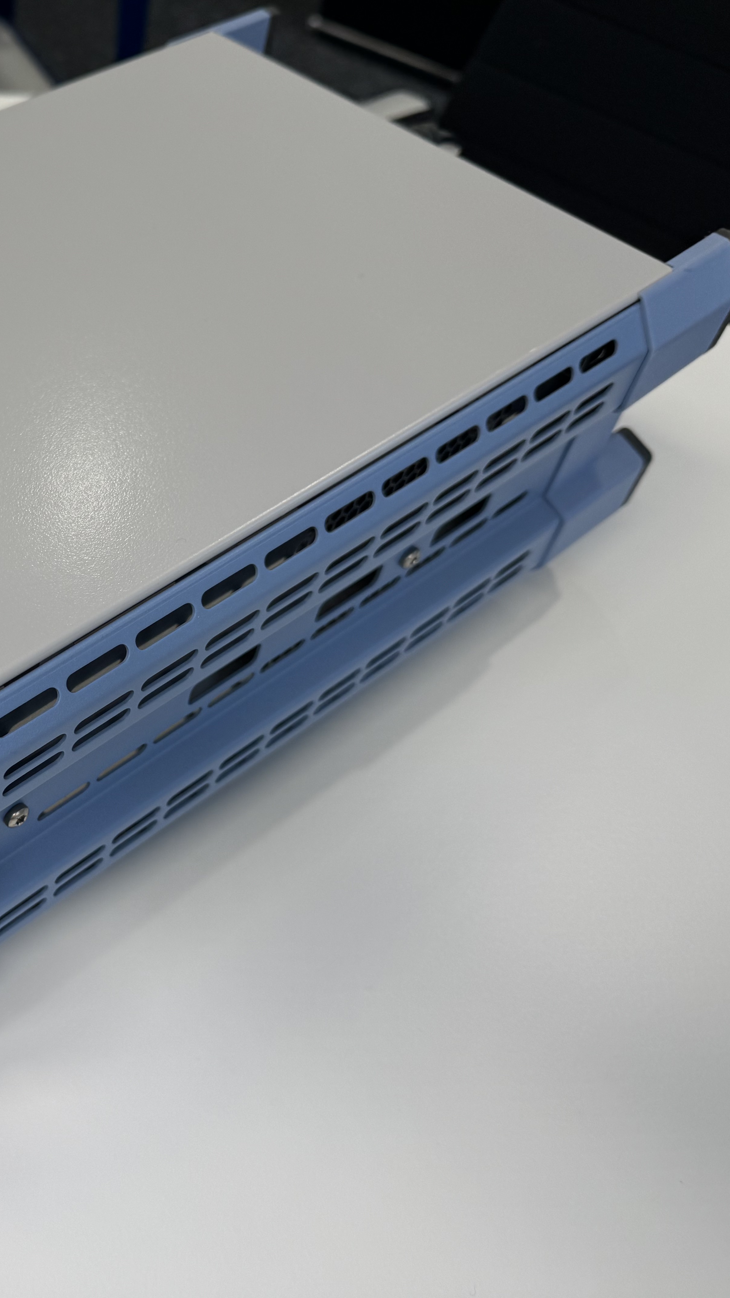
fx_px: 1204
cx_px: -43
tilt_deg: -50.6
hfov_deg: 30.7
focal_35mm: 35
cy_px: 647
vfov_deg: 56.6
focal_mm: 6.86
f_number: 1.78
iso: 50
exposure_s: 1/104
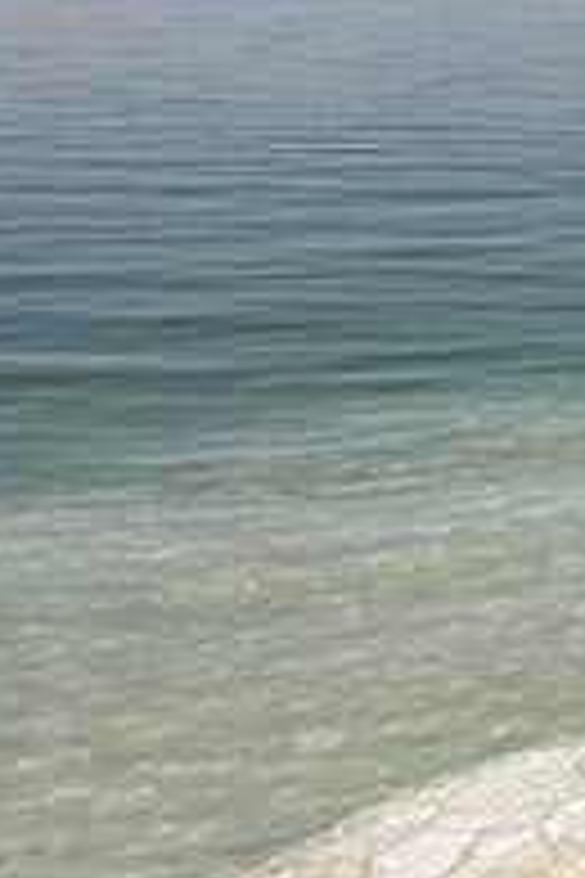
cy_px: 176
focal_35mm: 83
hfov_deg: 14.0
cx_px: 1152
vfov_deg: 24.1
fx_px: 2023
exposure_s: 1/10309
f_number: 1.5
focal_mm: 5.7
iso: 50
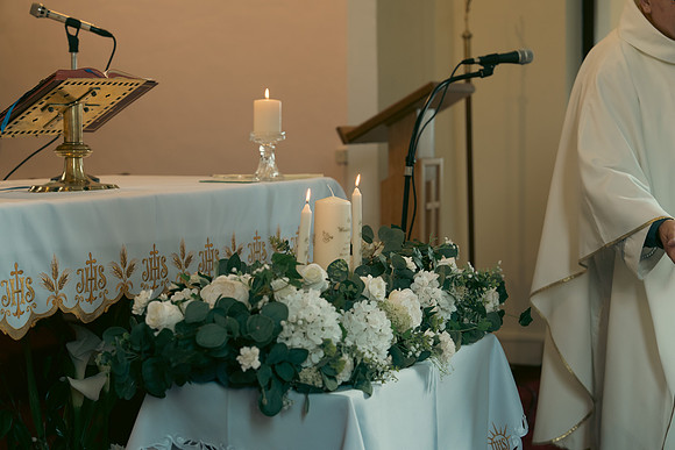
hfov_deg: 28.8
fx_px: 1313
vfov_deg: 19.5
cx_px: 338
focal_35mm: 70
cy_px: 225
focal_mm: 70
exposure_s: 1/200
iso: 1000
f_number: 3.5
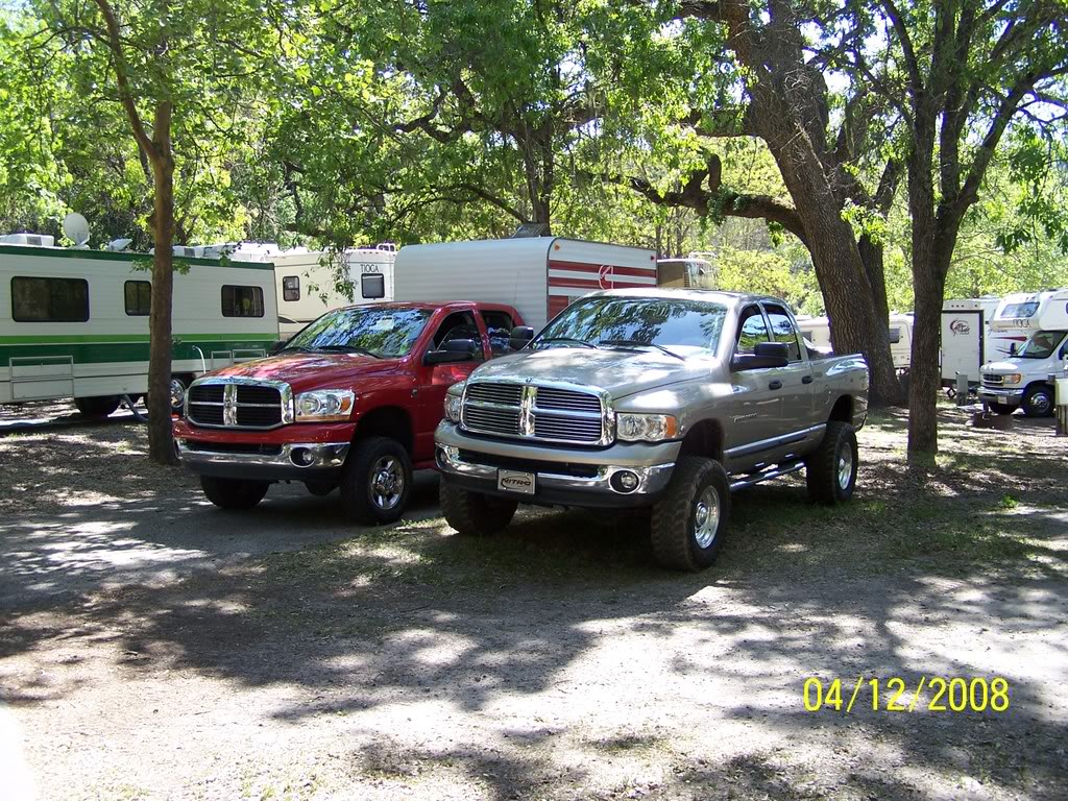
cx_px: 534
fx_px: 1234
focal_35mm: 40
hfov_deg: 46.8
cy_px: 400
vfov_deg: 36.0
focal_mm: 6.7
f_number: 2.8
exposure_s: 1/250
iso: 80
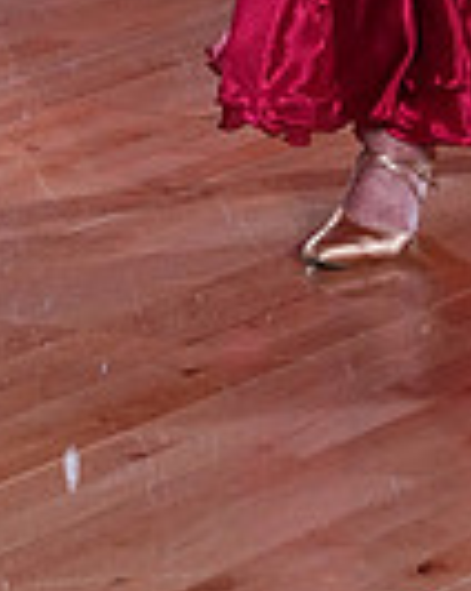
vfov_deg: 6.0
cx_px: 87
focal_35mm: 316
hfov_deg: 4.9
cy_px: -515
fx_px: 5519
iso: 5000
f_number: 6.3
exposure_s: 1/400
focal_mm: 77
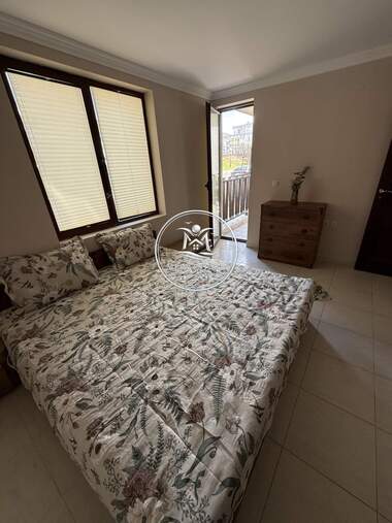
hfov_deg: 85.7
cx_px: 196
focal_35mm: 14
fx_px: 211
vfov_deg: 102.1
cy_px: 262
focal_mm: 2.22
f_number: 2.2
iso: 100
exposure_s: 1/99
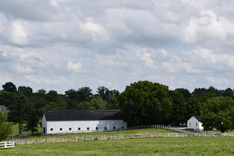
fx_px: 598
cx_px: 128
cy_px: 98
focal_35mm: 92
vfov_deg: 14.8
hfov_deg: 22.1
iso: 100
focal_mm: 48
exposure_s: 1/320
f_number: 9
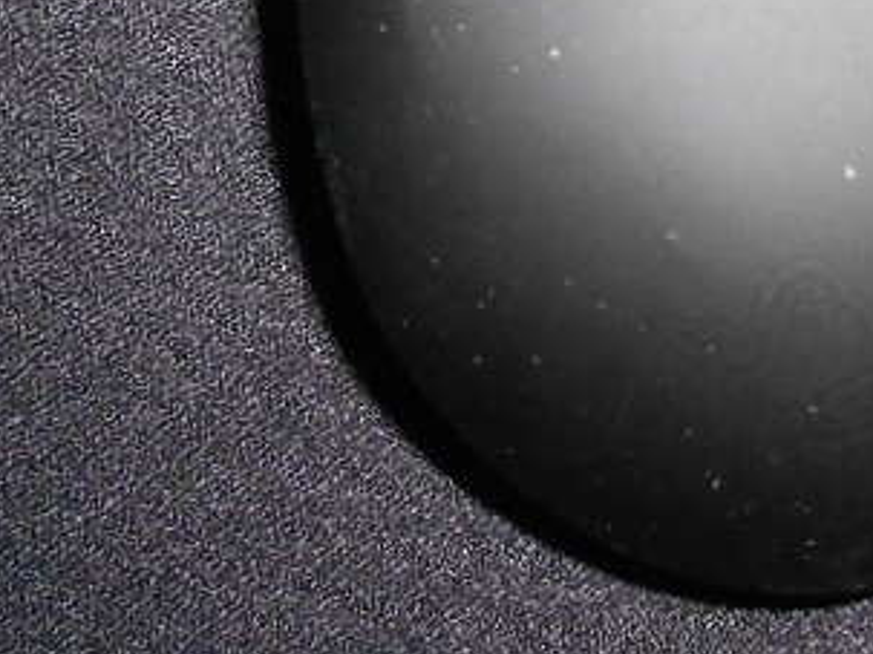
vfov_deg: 15.3
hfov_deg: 21.5
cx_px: 864
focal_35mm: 88
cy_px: -360
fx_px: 2218
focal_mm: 4.6
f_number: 8
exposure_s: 1/25
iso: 200
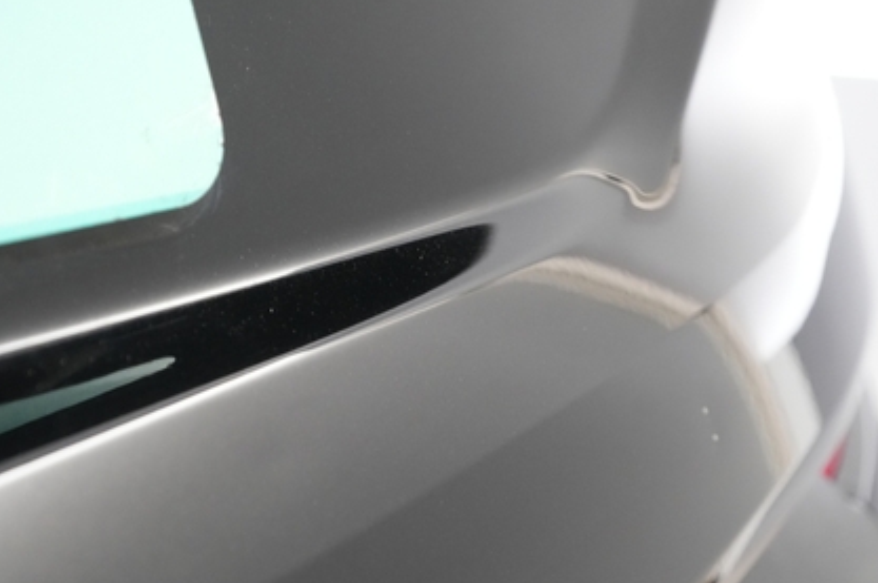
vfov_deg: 30.6
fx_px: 1047
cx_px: 459
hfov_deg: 45.5
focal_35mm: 43
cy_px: 431
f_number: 4.5
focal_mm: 28
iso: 5000
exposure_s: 1/100
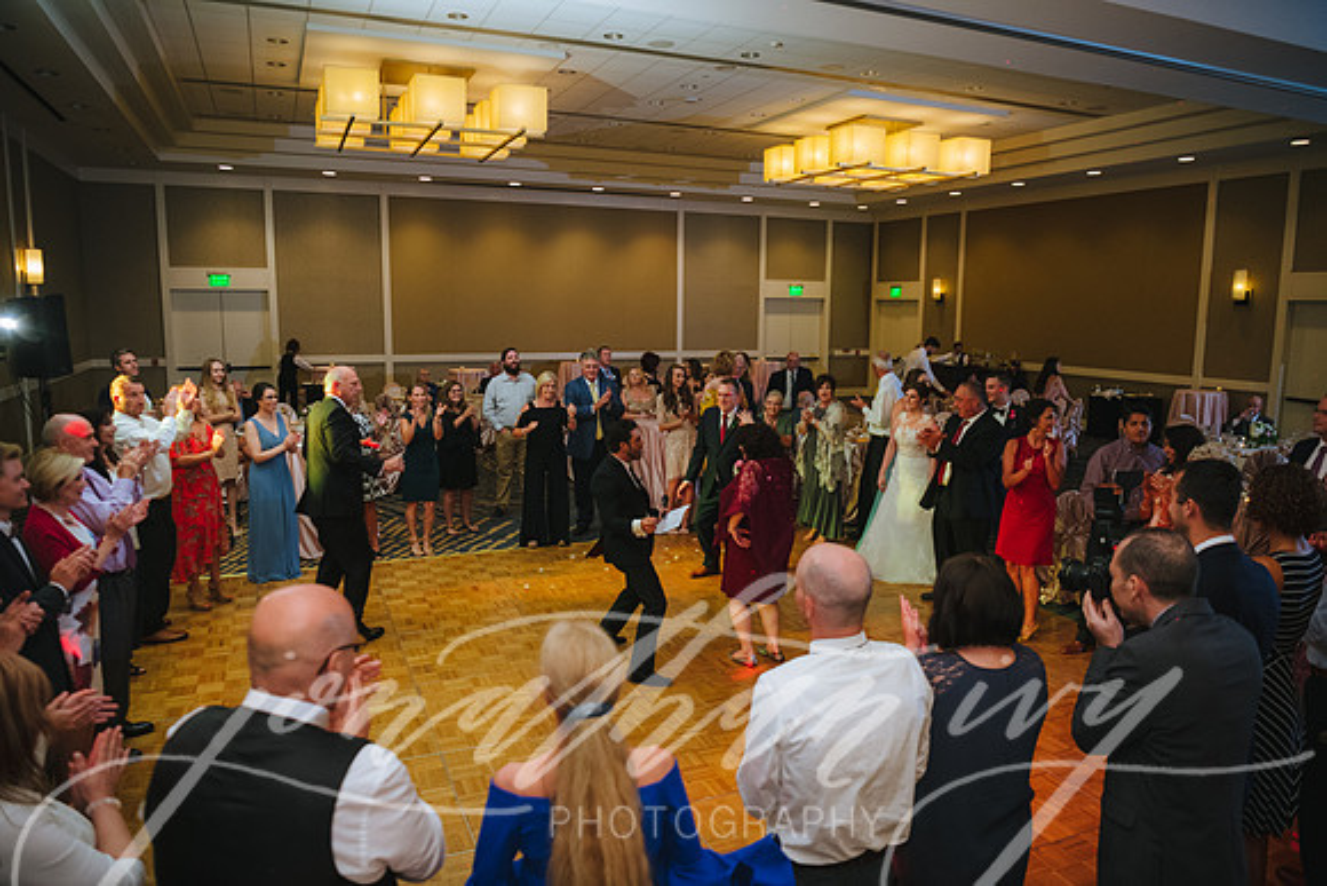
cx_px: 664
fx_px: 885
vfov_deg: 53.2
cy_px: 443
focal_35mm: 24
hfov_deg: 73.7
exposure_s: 1/80
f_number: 2.8
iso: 1250
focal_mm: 24
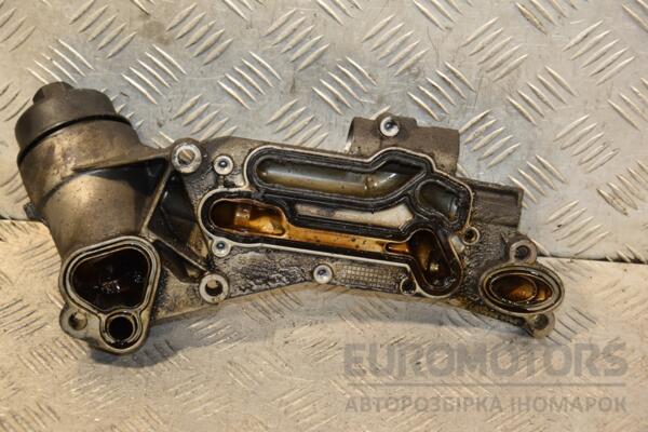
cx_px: 324
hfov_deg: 23.4
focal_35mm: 87
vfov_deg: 15.7
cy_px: 216
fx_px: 1566
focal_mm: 58
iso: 800
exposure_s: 1/125
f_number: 5
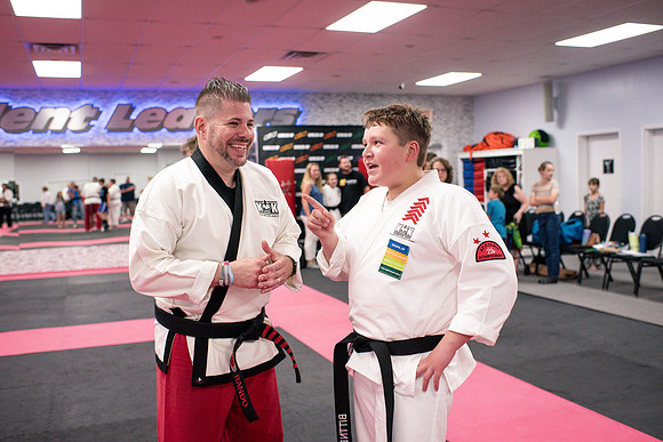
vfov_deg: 37.9
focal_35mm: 35
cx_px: 332
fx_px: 645
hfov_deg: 54.4
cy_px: 221
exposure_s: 1/400
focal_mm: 35
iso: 3200
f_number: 3.2
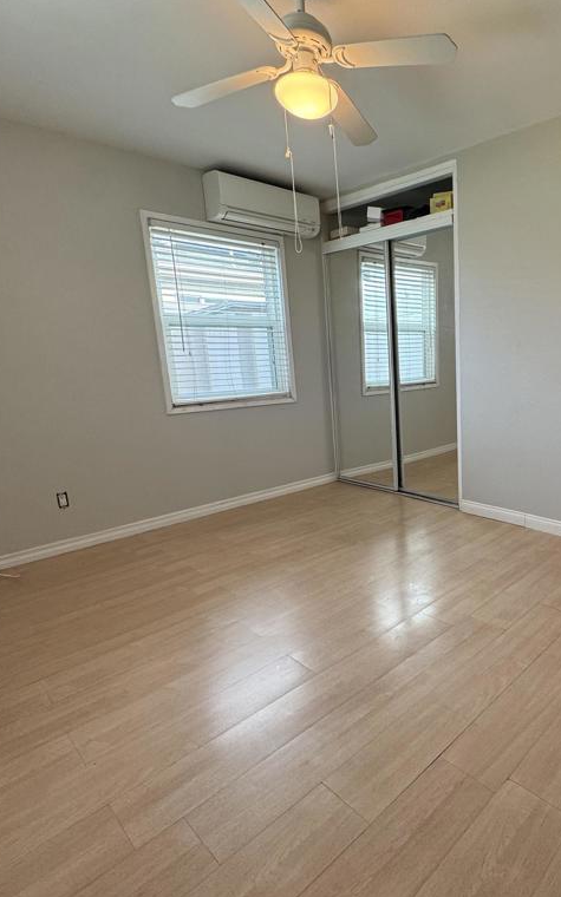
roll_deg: +1.3
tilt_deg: -11.1
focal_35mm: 20
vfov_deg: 85.1
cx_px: 455
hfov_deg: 55.2
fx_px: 489
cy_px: 448
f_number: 2.2
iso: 160
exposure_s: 1/120
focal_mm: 2.22
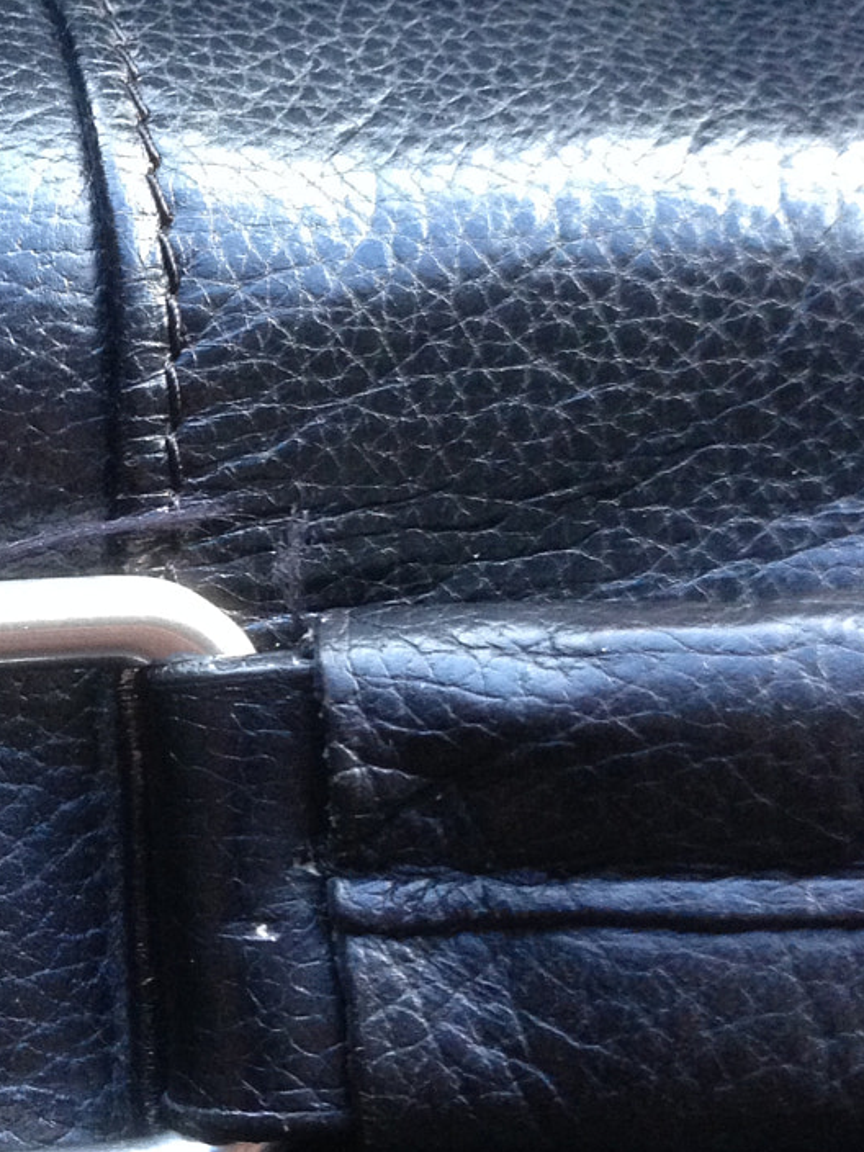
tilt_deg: -70.4
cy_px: 491
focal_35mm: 75
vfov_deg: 26.0
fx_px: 2496
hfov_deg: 19.0
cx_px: -47
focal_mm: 4.12
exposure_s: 1/20
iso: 250
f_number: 2.4
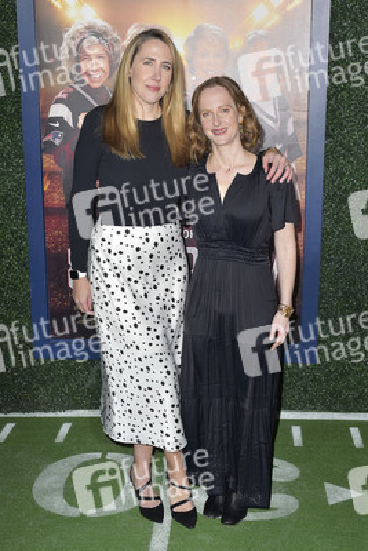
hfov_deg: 30.5
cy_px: 276
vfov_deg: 44.5
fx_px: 674
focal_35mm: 44
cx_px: 184
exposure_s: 1/250
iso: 500
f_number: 6.3
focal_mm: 44
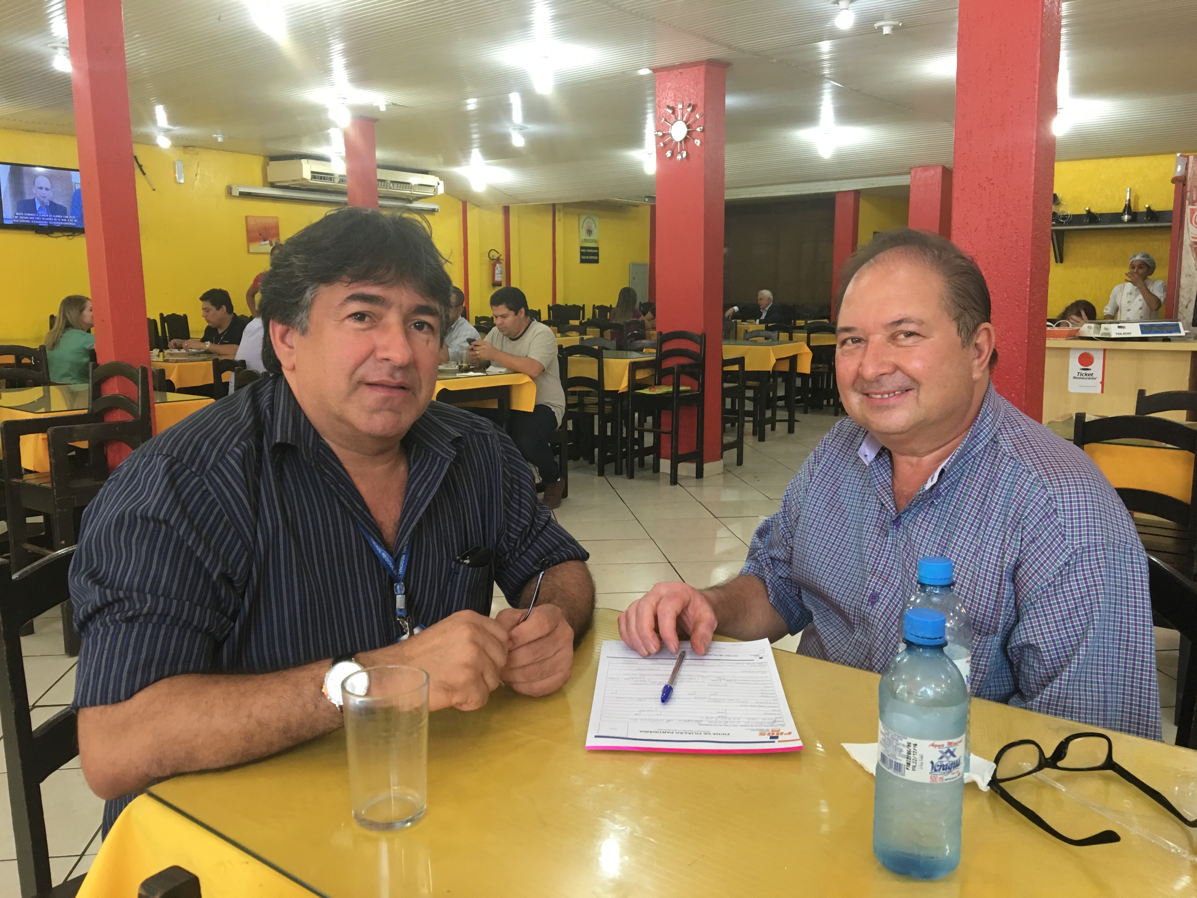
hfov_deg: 61.7
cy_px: 449
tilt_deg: -8.0
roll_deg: +0.4
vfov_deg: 48.2
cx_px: 598
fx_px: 1003
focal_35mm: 29
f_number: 2.2
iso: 100
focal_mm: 4.15
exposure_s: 1/30
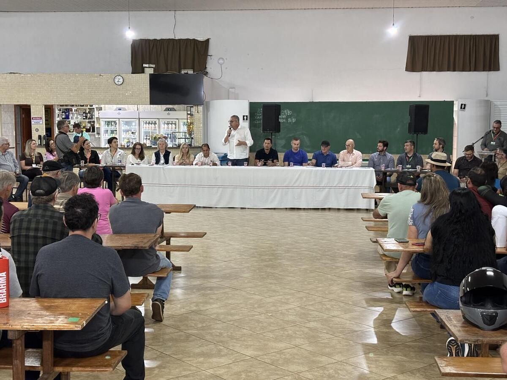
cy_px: 190
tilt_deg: -5.6
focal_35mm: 52
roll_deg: -0.2
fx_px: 762
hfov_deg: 36.8
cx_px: 254
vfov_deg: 28.0
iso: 250
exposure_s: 1/40
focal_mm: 5.96
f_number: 1.6
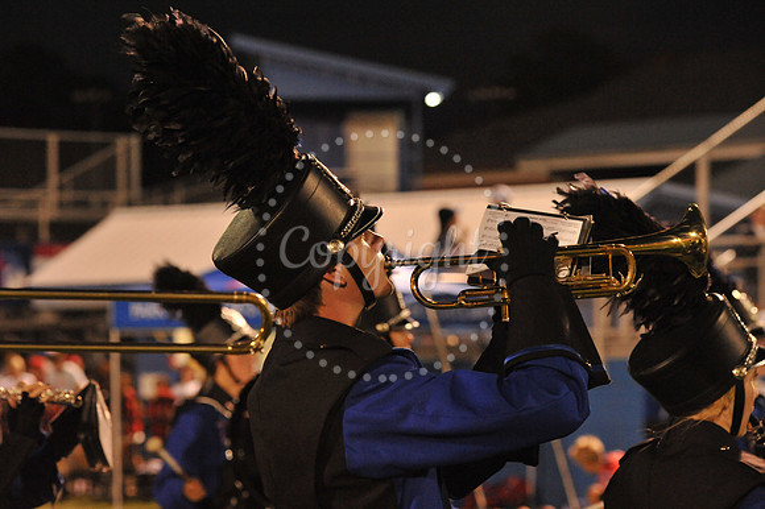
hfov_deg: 15.2
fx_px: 2867
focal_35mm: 135
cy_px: 254
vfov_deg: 10.1
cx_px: 382
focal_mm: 135
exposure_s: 1/160
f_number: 7.1
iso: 5000
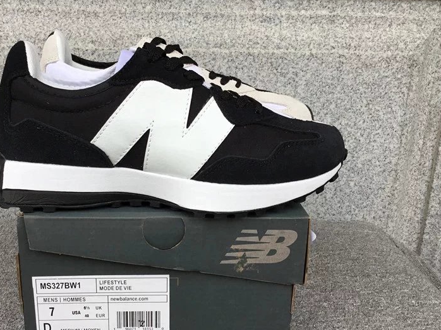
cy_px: 190
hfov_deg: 46.6
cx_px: 177
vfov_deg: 35.9
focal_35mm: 40
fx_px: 509
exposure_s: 1/129
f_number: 2.4
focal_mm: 3.3
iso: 25
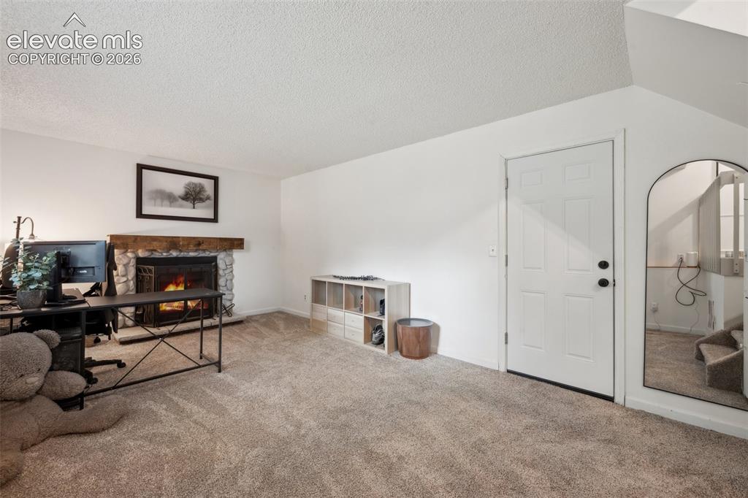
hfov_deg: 100.4
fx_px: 312
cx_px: 374
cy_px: 249
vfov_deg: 77.3
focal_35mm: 15
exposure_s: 2
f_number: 9
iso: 100
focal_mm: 15
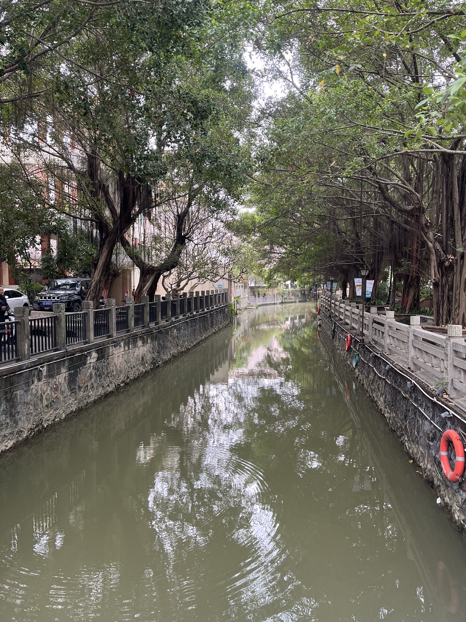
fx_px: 467
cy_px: 311
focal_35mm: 26
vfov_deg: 67.3
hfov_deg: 53.1
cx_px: 233
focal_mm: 5.1
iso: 80
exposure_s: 1/121
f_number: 1.6
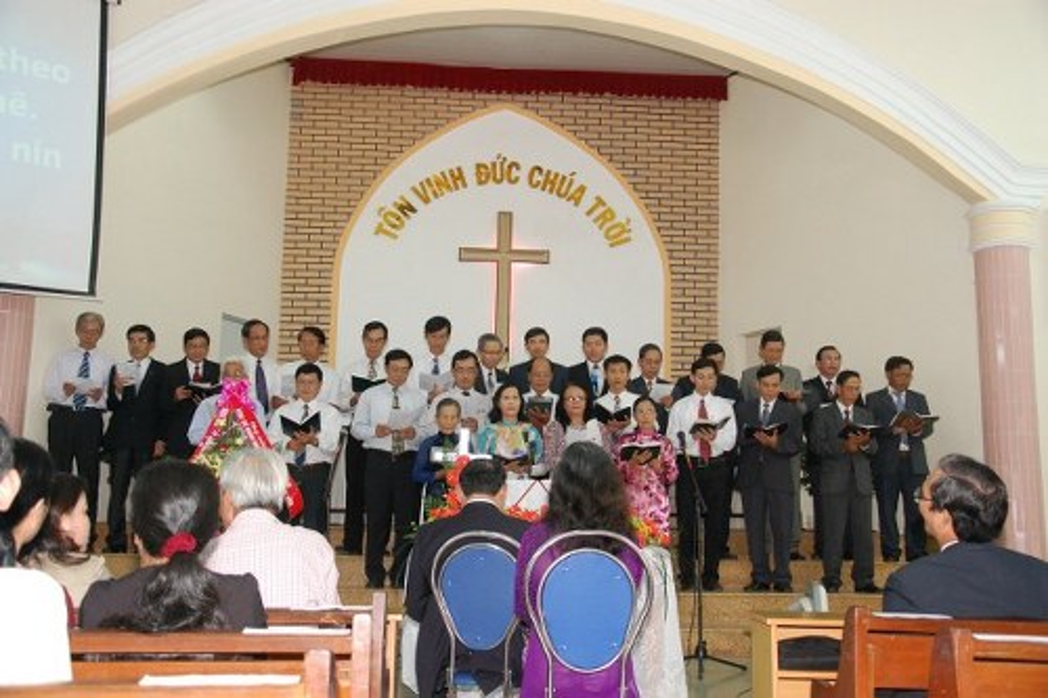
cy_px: 349
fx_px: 1091
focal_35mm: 38
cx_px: 524
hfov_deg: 51.3
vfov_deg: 35.5
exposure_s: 1/60
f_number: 4
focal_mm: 25
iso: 1000
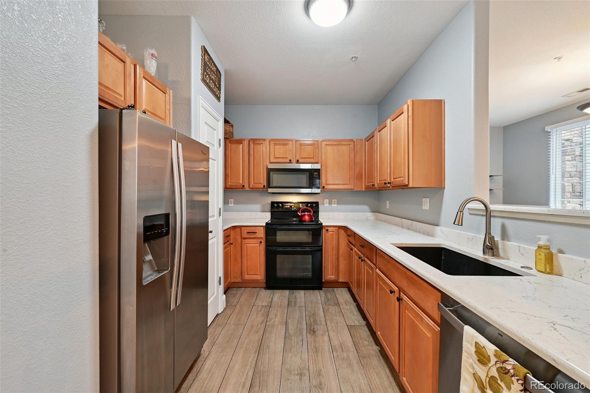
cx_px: 295
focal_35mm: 14
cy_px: 196
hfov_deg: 104.3
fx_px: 229
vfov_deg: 81.2
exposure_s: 1/2.5
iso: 400
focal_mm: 14
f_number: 10
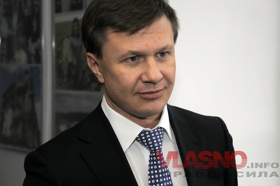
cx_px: 145
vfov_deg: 13.8
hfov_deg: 20.6
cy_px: 94
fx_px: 769
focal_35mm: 99
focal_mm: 62
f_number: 5.3
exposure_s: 1/60
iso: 200
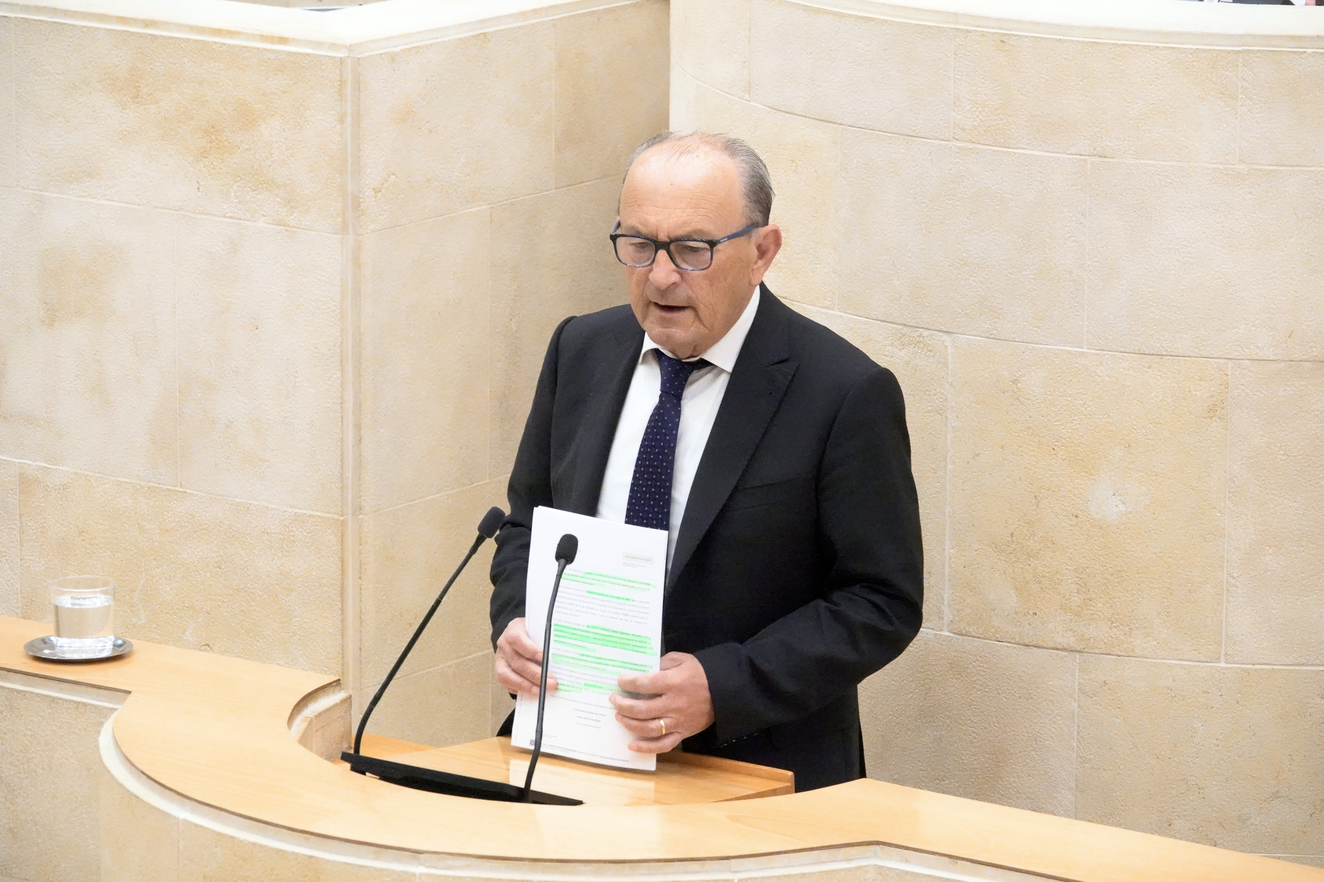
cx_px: 662
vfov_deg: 7.8
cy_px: 441
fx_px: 6509
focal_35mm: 177
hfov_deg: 11.6
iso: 5000
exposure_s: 1/125
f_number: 4
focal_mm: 64.84
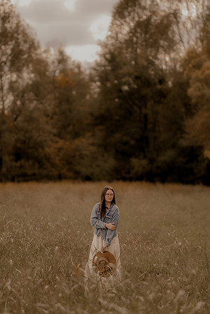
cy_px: 157
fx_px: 1111
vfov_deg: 16.1
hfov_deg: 10.8
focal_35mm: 127
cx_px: 105
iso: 200
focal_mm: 85
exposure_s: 1/3200
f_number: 1.4
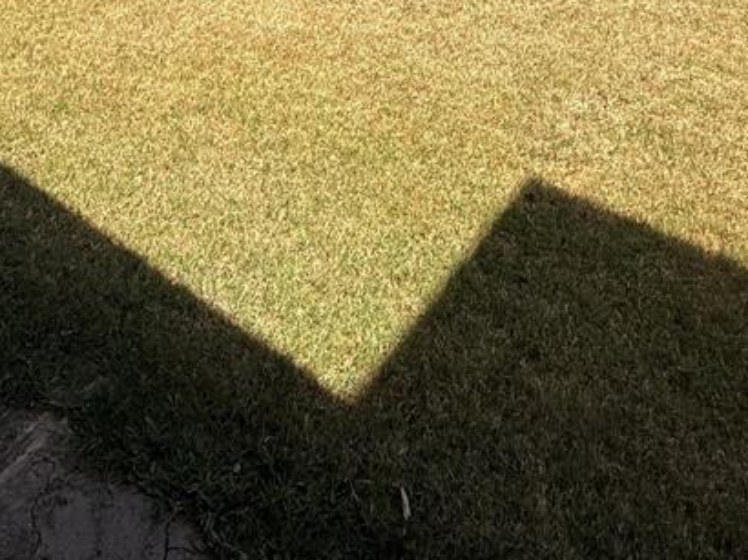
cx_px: 374
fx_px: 756
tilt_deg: -15.0
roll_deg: -1.8
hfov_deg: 52.7
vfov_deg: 33.5
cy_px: -104
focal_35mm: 35
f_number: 2.2
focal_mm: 2.22
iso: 50
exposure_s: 1/2024
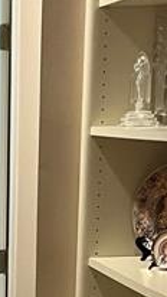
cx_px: -143
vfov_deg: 14.2
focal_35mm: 141
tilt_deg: -17.5
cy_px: 451
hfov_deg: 8.3
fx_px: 1109
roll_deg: +1.8
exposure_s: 1/60
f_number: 1.6
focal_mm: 5.1
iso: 250
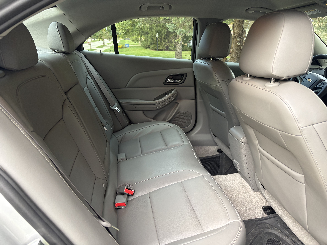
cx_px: 164
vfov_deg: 53.1
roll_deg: +0.0
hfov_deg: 67.3
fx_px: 246
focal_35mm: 26
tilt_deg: -18.7
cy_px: 122
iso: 125
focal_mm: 5.96
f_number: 1.6
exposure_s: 1/73
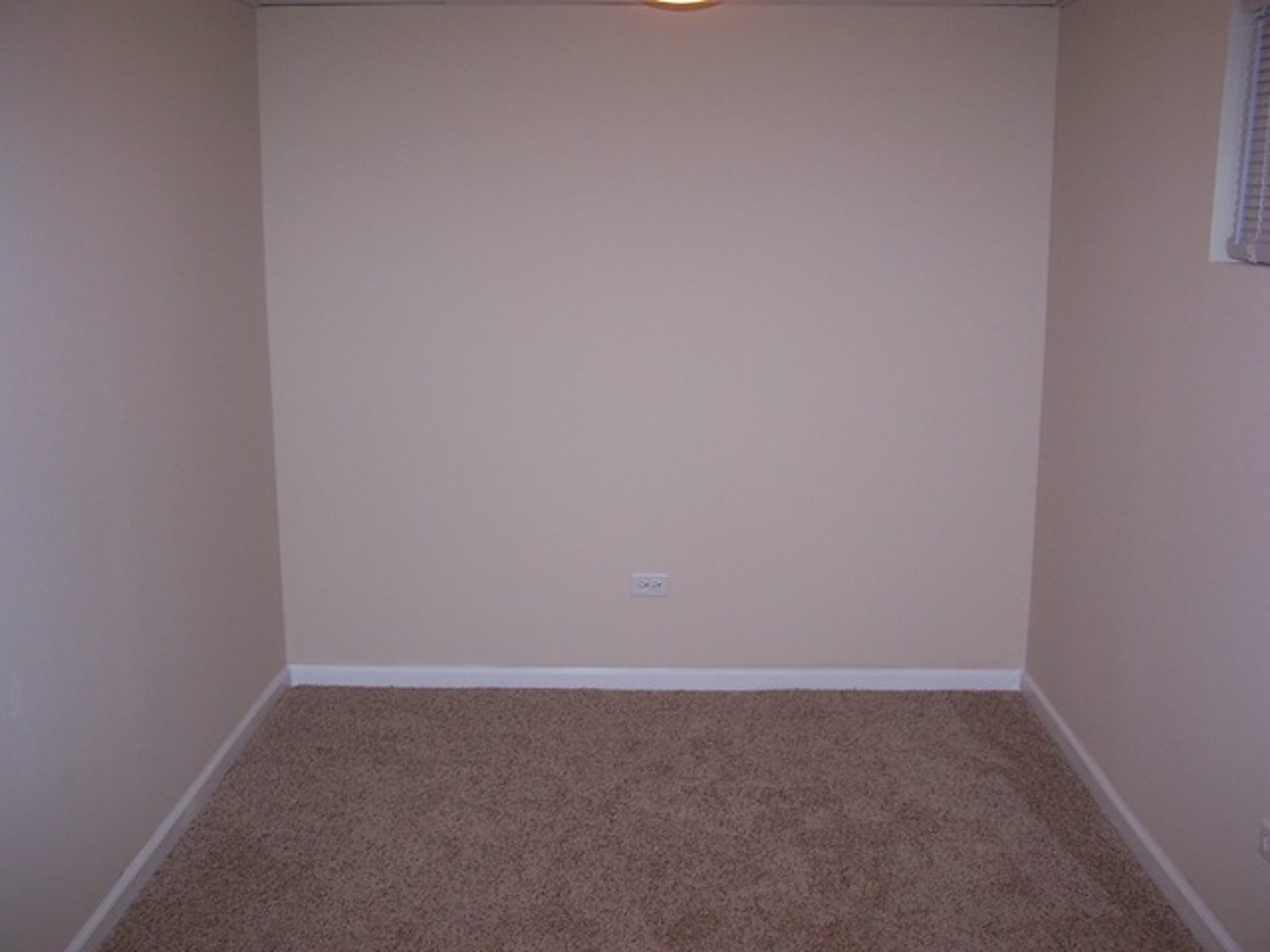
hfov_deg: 49.0
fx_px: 1394
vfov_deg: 37.7
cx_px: 635
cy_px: 476
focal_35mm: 38
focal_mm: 6.3
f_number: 2.8
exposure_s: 1/60
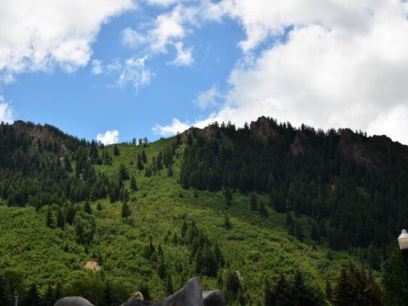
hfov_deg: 33.5
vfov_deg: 25.4
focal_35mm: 58
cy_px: 153
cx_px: 197
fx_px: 678
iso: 100
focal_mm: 35
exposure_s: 1/250
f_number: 8
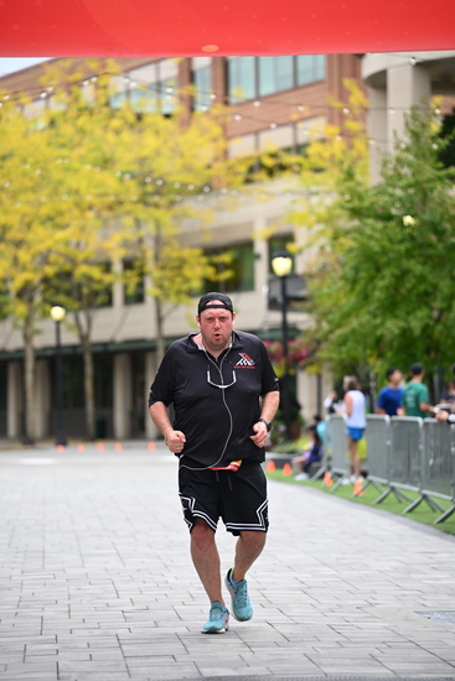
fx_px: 2368
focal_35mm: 125
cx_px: 228
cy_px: 340
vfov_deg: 16.4
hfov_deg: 11.0
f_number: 2.8
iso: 640
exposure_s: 1/2500
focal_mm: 125
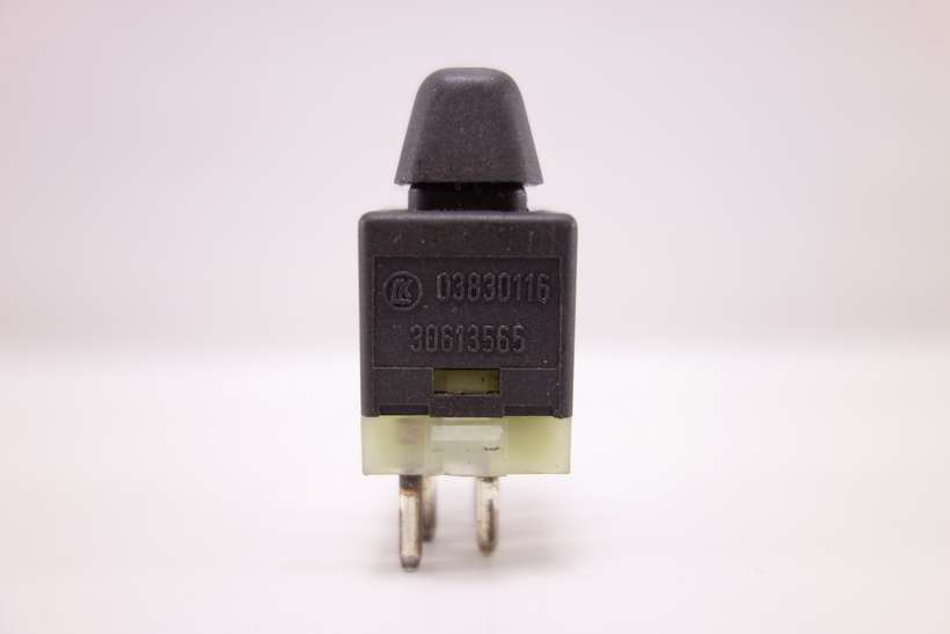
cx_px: 475
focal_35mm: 28
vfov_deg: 46.4
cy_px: 317
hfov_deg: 65.5
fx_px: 739
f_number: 2.2
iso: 125
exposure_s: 1/100
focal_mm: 10.4
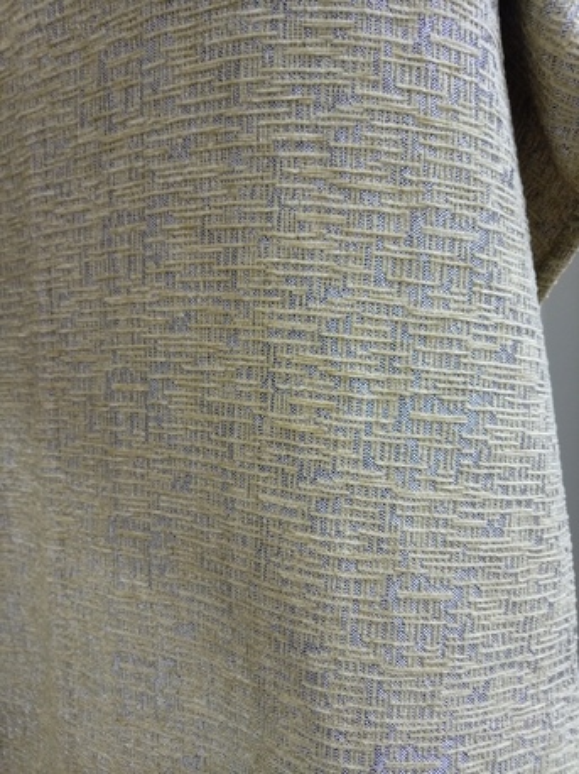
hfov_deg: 54.8
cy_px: 387
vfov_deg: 69.4
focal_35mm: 25
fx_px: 558
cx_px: 290
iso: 543
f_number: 1.8
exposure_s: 1/24
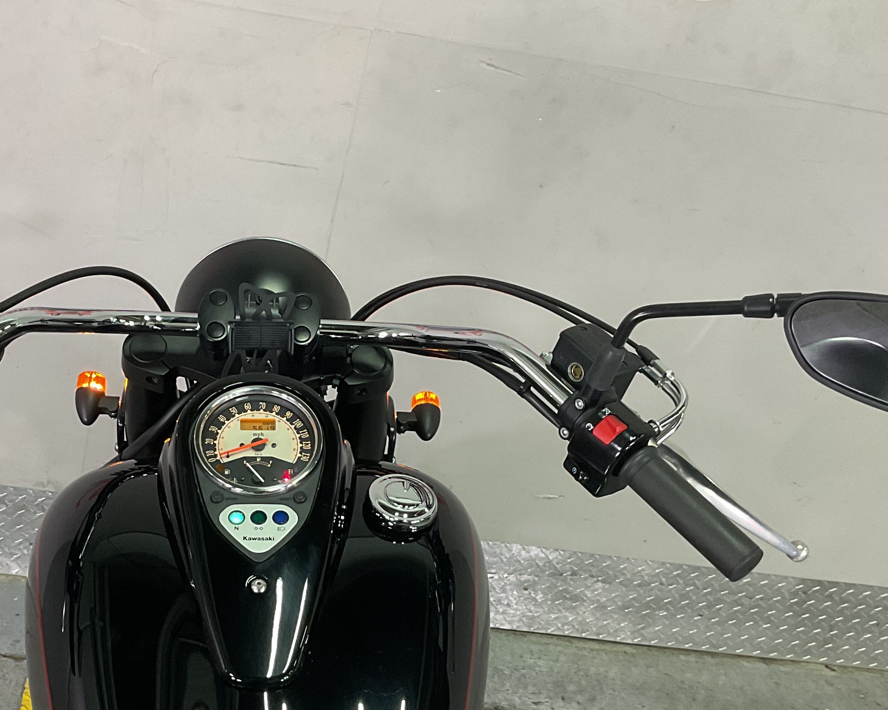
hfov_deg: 33.8
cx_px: 282
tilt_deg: -27.3
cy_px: 443
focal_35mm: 55
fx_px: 1445
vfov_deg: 27.5
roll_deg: -12.0
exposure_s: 1/60
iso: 100
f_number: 1.8
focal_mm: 3
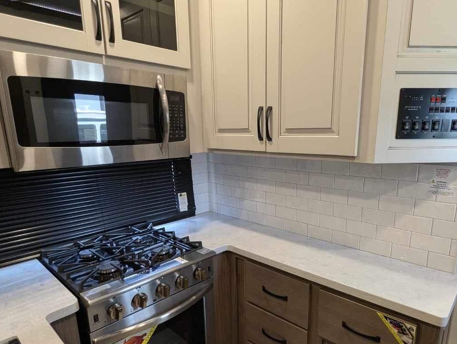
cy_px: 199
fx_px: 291
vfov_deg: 60.9
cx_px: 251
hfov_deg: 76.1
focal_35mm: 22
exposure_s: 1/34.2
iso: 180
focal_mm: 2.35
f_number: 2.2
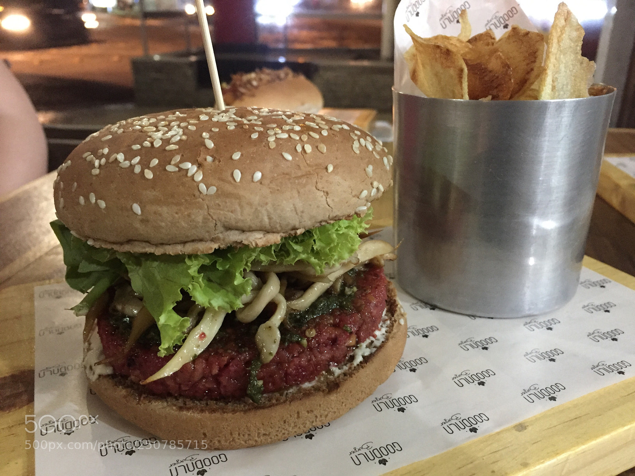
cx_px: 318
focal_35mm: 29
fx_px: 532
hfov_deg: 61.7
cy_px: 238
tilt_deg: -23.4
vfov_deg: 48.2
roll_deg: -2.3
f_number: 2.2
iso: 500
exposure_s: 1/15
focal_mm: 4.15
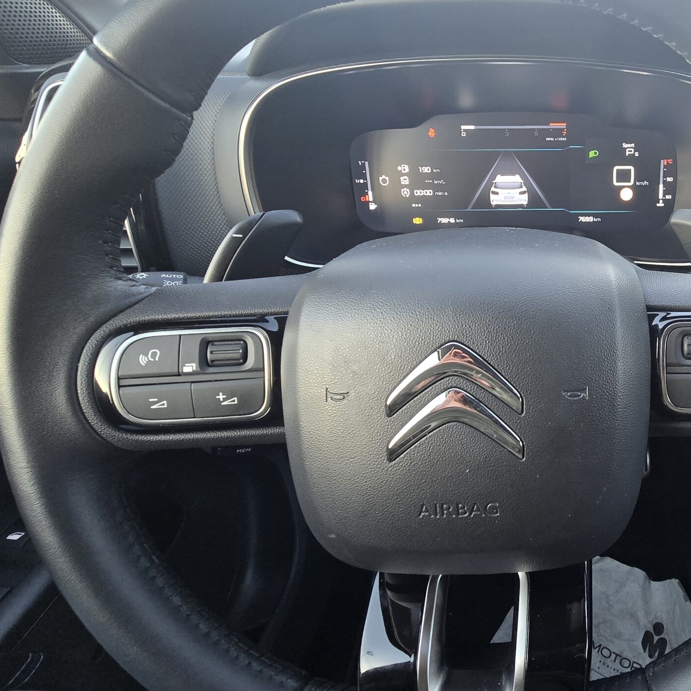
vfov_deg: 72.0
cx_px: 571
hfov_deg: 64.5
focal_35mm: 21
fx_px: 474
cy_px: 312
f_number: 2.2
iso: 250
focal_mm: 2.2
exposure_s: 1/60
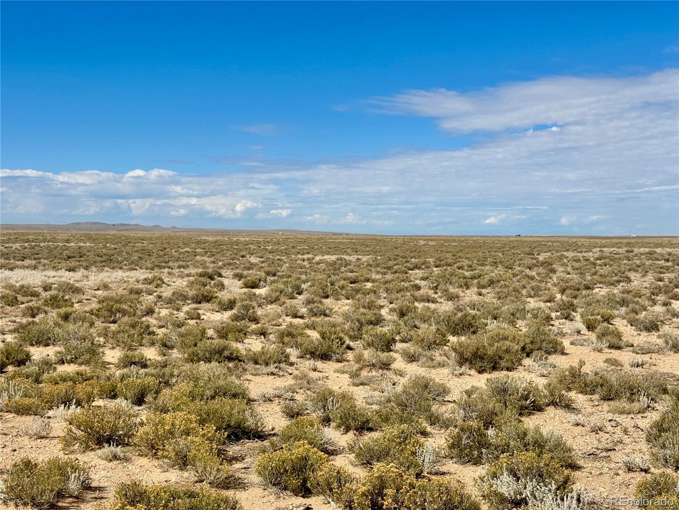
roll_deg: -1.7
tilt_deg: -2.5
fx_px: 942
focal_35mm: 48
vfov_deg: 30.3
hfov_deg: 39.7
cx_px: 340
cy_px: 255
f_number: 1.78
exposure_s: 1/9009
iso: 64
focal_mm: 6.76
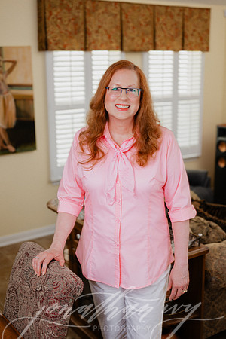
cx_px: 113
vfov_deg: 39.6
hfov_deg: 27.0
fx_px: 471
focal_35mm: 50
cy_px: 170
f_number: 2.8
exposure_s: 1/30
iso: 80
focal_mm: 50
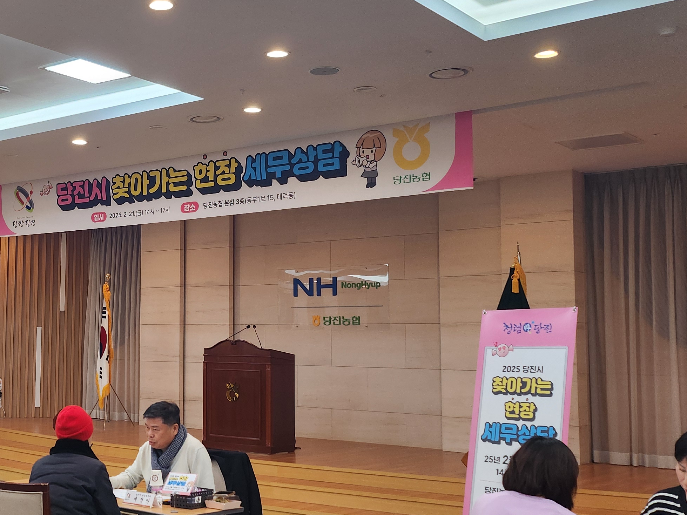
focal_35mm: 49
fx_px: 972
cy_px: 245
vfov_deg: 29.7
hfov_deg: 37.6
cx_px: 141
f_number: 1.8
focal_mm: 5
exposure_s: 1/120
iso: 160
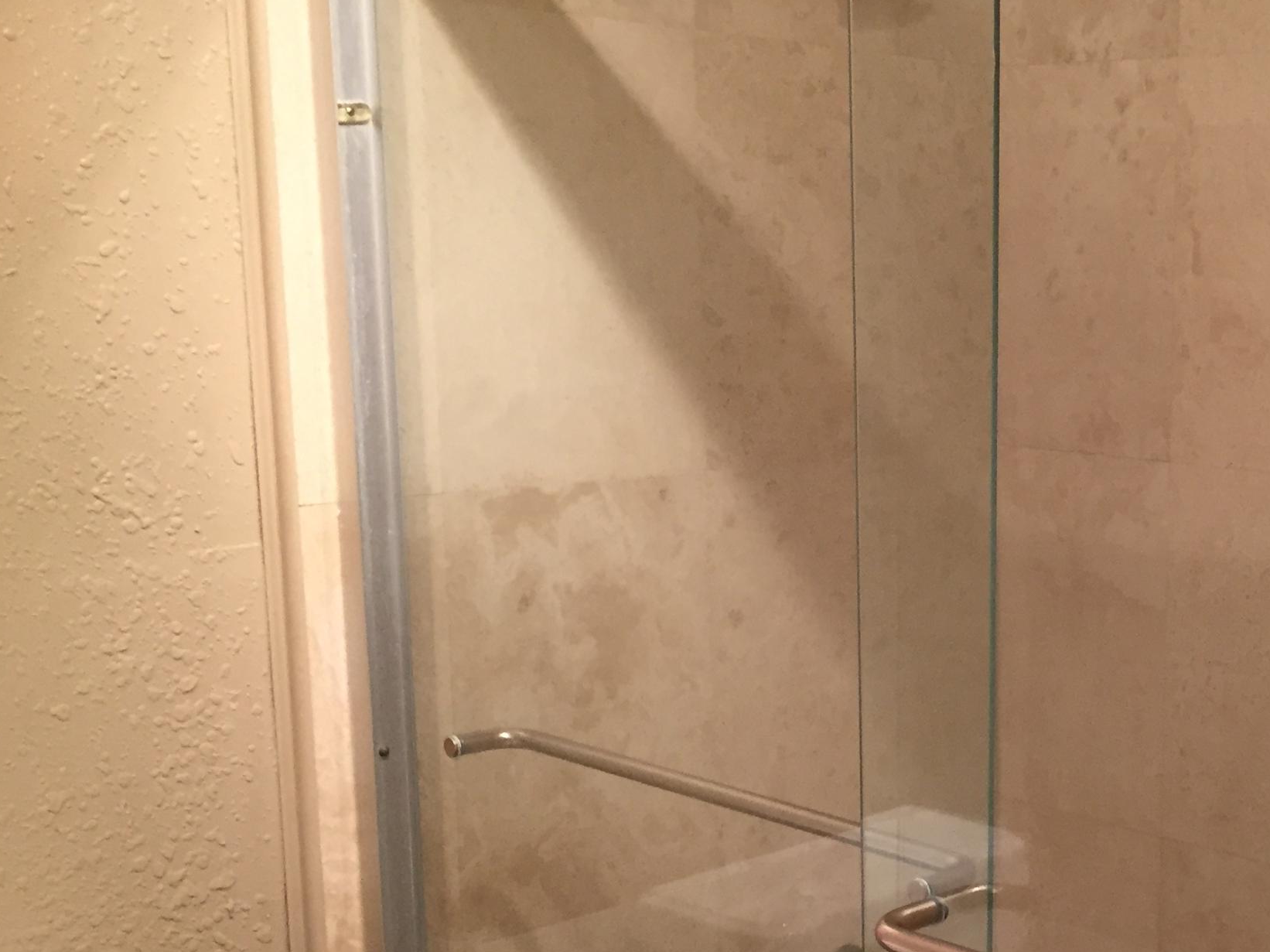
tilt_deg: -9.5
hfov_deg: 34.2
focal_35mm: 53
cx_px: 1138
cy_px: 643
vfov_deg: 27.3
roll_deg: -1.1
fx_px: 1944
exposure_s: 1/30
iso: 100
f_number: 2.2
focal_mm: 4.15
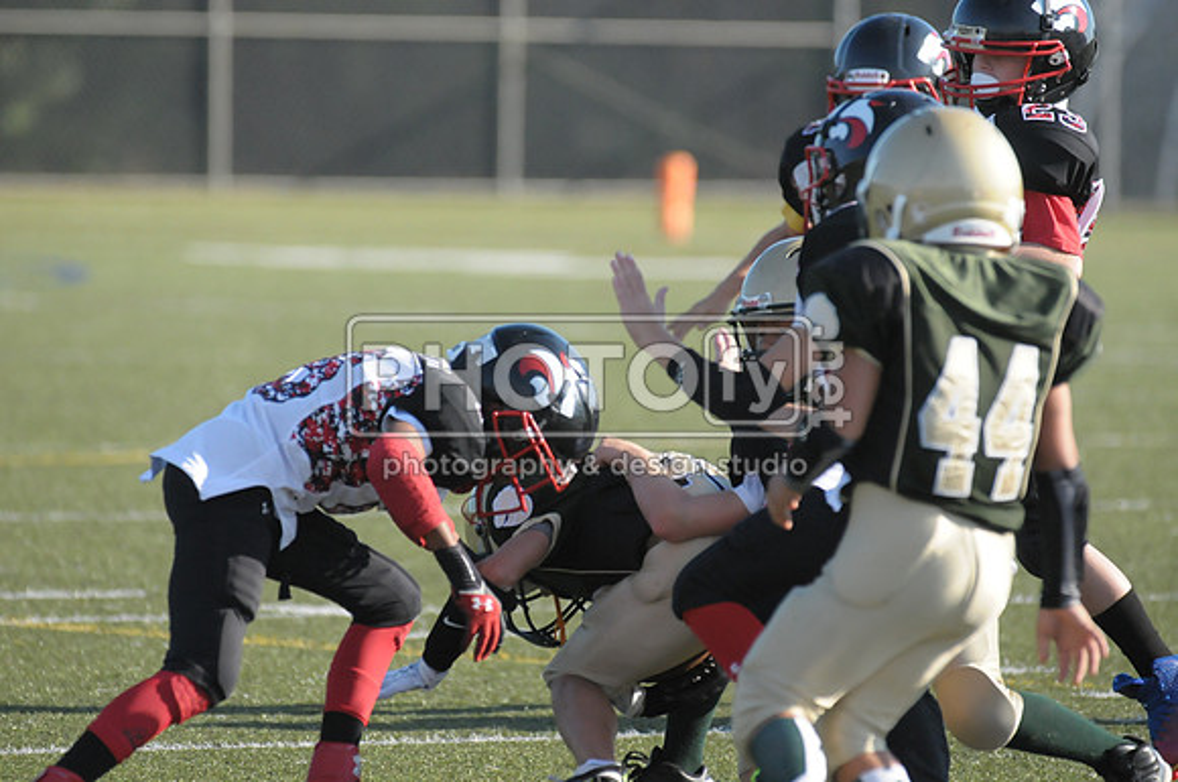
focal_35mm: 435
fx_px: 14214
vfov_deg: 3.2
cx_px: 589
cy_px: 391
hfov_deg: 4.7
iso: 1600
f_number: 4
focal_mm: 290
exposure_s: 1/5000
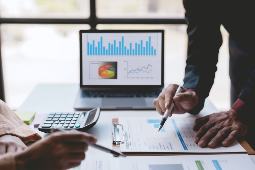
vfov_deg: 27.0
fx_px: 354
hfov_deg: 39.6
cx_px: 128
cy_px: 85
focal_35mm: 50
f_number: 2.2
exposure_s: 1/640
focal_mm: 50
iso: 200
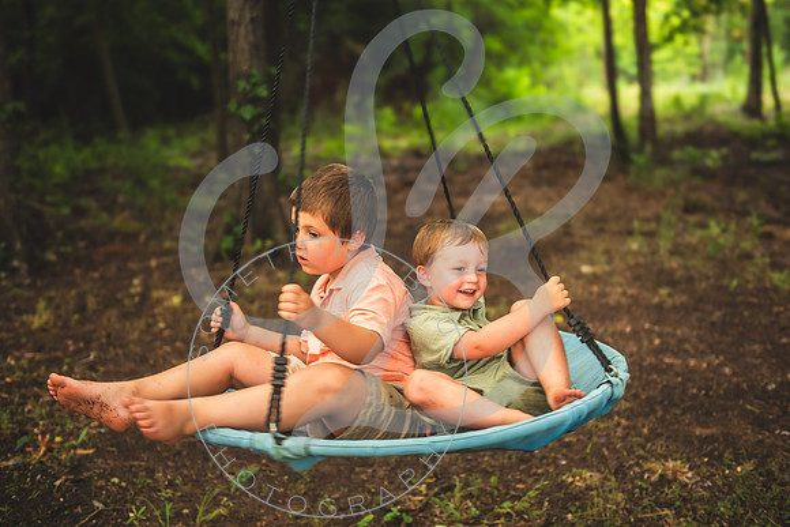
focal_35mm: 48
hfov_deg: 41.1
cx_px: 395
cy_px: 264
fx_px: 1054
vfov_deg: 28.1
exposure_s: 1/125
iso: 250
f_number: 2.8
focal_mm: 48
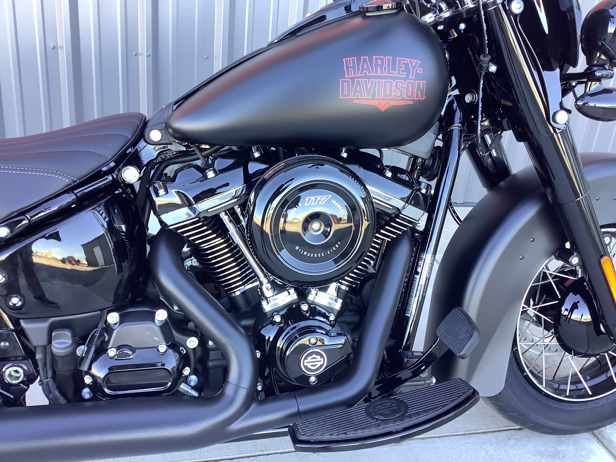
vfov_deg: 45.4
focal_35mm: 31
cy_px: 231
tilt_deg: -21.4
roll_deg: -7.1
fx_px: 552
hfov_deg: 58.4
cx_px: 308
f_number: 2.4
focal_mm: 3.3
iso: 50
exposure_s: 1/60
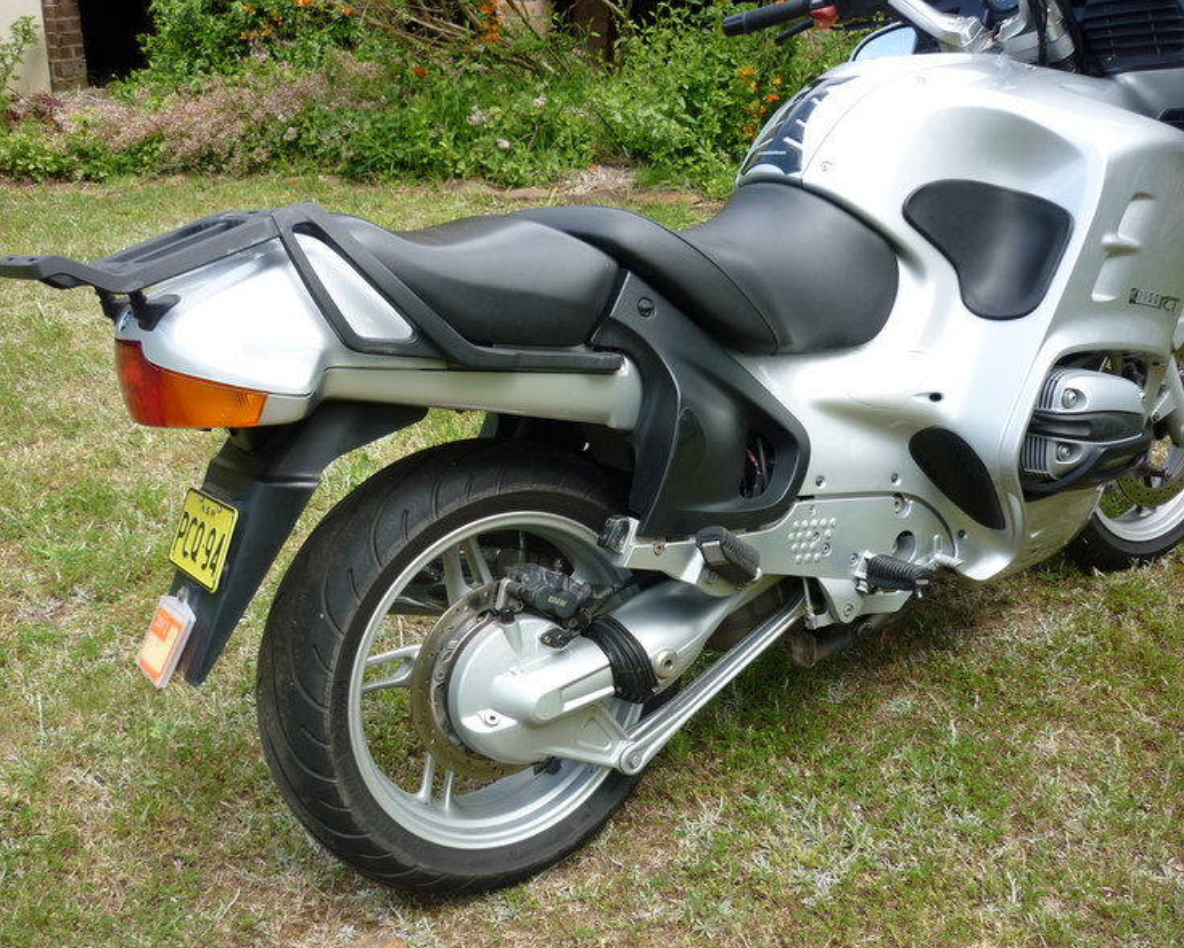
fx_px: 1227
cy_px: 472
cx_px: 566
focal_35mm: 35
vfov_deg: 42.2
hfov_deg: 51.5
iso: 80
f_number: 2.8
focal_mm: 5.5
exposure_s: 1/320
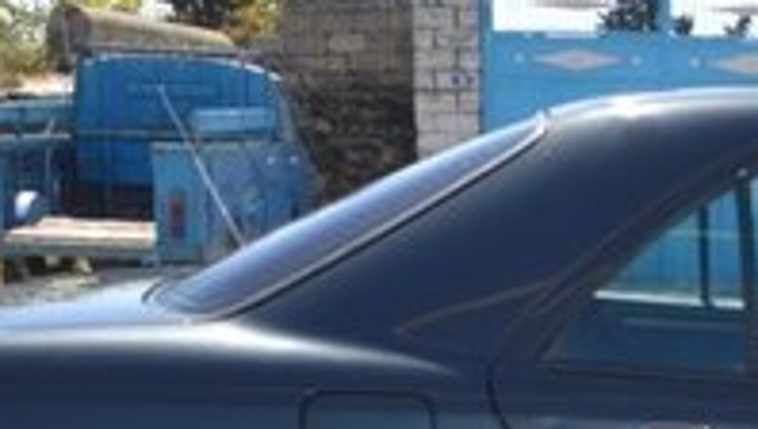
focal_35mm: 94
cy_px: 607
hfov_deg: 20.4
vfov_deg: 12.4
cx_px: 1034
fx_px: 1892
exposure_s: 1/200
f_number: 7.1
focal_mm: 18
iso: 100
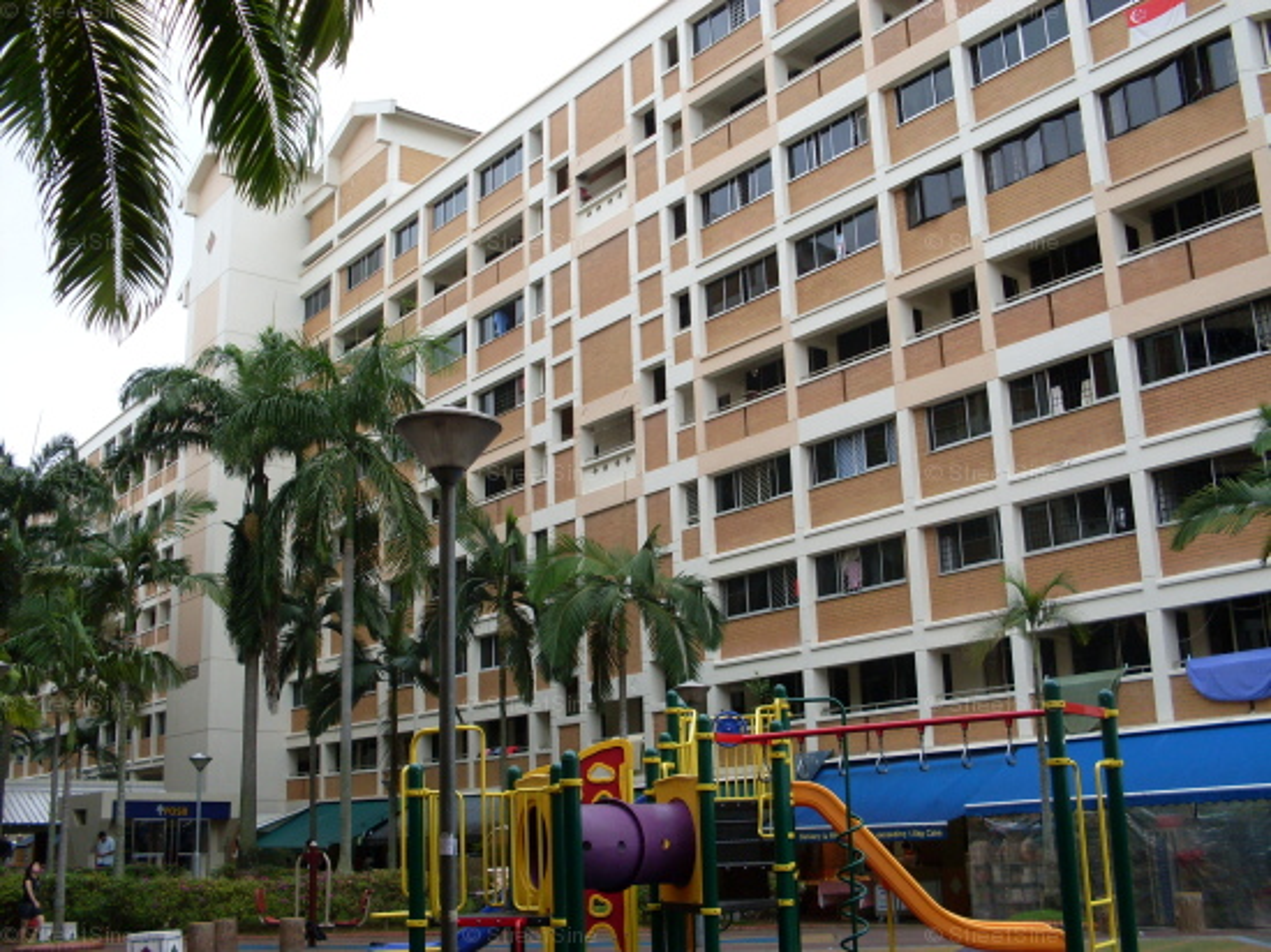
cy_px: 476
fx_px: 1395
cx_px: 636
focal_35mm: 38
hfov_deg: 49.0
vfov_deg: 37.7
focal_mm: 6.3
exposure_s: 1/250
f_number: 2.8
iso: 80
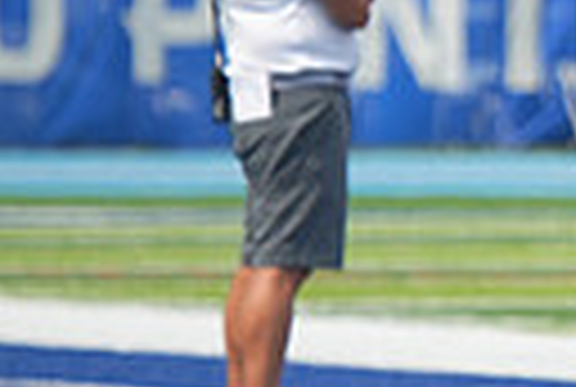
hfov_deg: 1.7
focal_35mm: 1176
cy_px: 70
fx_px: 18860
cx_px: 1296
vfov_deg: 1.2
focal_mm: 260
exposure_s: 1/1600
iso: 400
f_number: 5.6
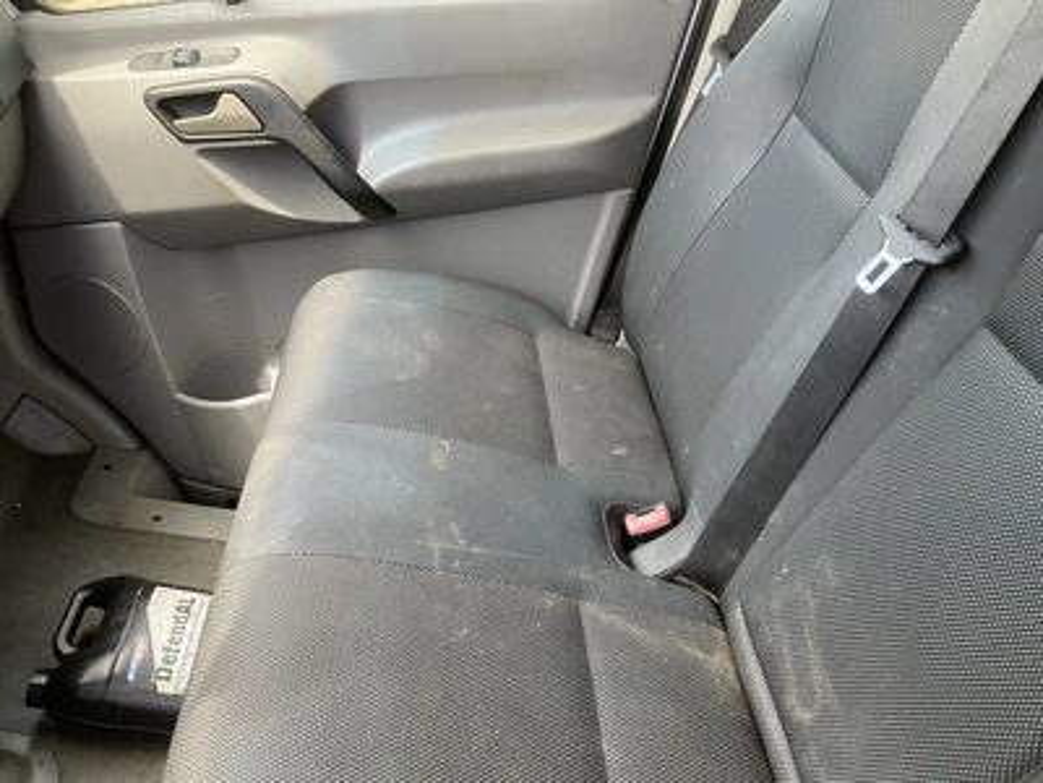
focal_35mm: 29
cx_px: 522
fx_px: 874
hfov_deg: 61.7
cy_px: 392
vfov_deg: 48.2
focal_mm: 3
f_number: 1.8
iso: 50
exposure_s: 1/122
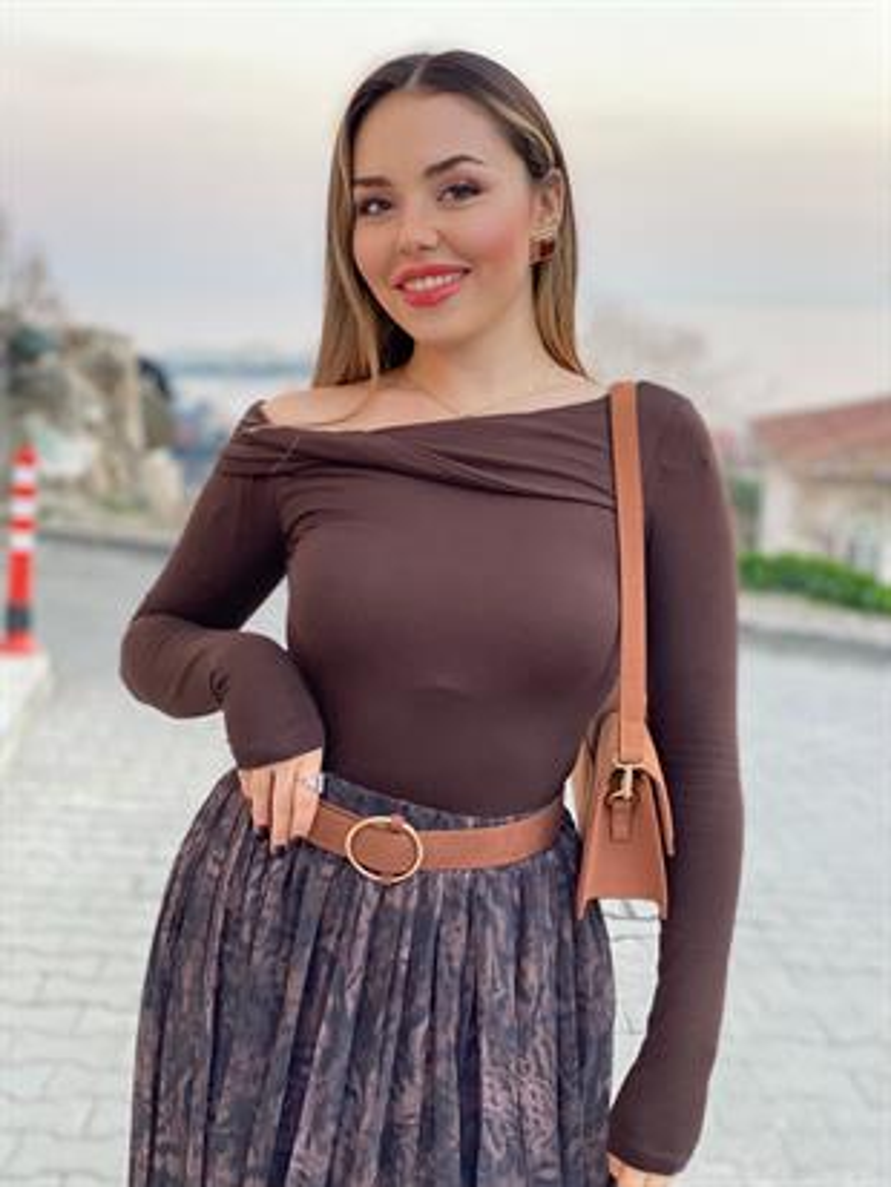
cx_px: 446
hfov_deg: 28.0
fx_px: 1784
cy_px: 594
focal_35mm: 52
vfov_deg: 36.8
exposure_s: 1/80
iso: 250
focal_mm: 6
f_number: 2
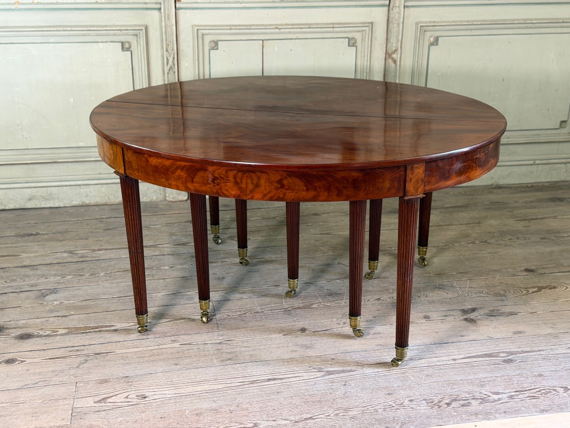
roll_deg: +0.3
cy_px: 214
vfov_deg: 30.3
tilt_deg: -21.0
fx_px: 790
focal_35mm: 48
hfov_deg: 39.7
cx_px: 285
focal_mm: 6.76
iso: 160
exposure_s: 1/50
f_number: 1.78
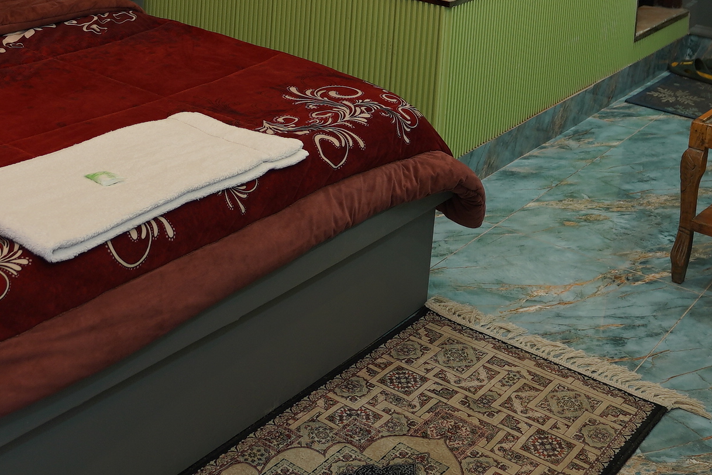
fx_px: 1088
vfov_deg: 21.6
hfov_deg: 36.1
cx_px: 268
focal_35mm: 55
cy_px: -186
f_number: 2.8
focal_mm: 17
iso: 100
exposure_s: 1/60
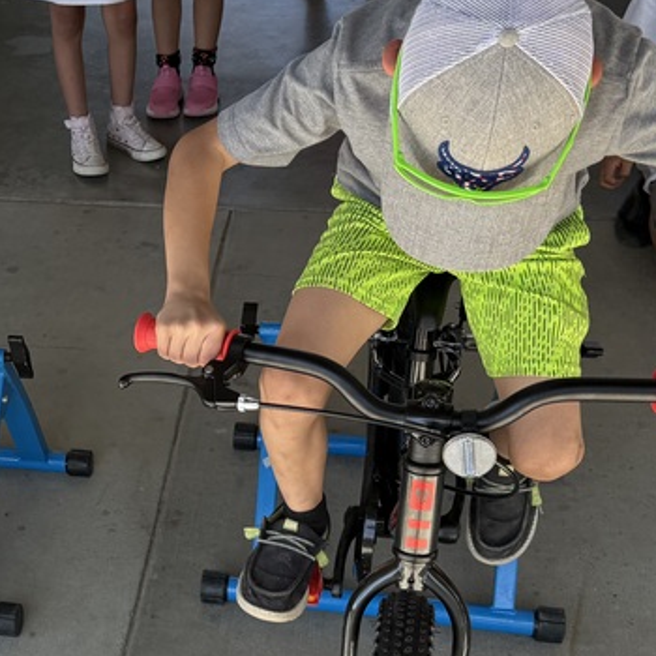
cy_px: 439
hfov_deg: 26.7
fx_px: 1329
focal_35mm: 62
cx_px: 52
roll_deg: +4.3
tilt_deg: -32.7
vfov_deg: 27.5
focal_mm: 6.76
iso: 100
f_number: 1.78
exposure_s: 1/1139
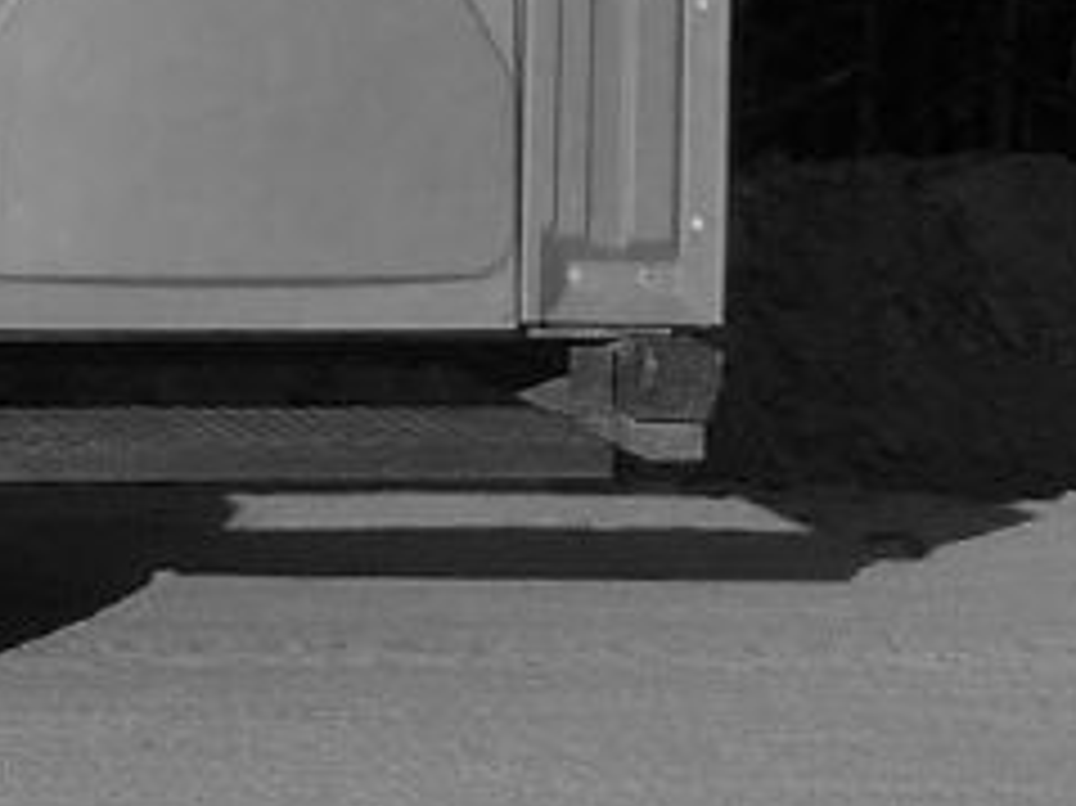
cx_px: -1148
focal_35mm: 360
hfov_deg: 5.4
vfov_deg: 4.1
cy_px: -684
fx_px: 11185
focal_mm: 11.3
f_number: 4.5
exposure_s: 1/640
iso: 100
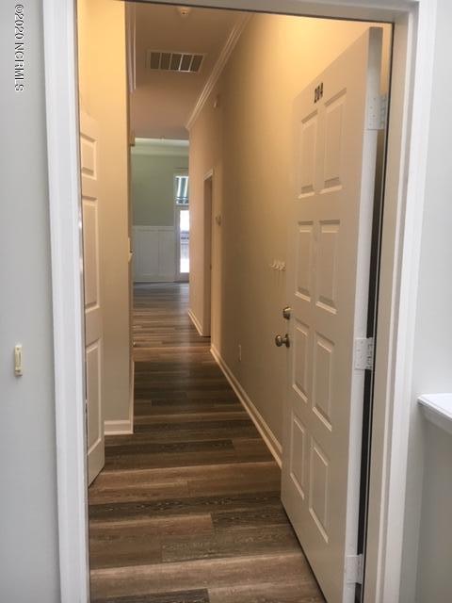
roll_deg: -0.9
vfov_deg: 61.7
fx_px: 505
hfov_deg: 48.2
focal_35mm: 29
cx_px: 226
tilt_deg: -5.8
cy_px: 302
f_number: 2.2
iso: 100
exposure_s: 1/30
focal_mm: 4.15
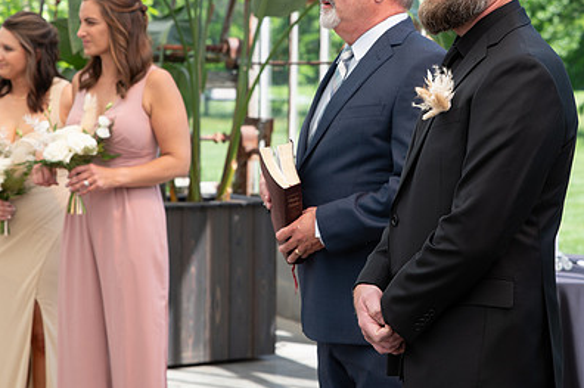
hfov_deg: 19.3
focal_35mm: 106
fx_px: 1717
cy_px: 136
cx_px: 355
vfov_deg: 12.9
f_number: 5
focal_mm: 70
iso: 160
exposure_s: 1/200
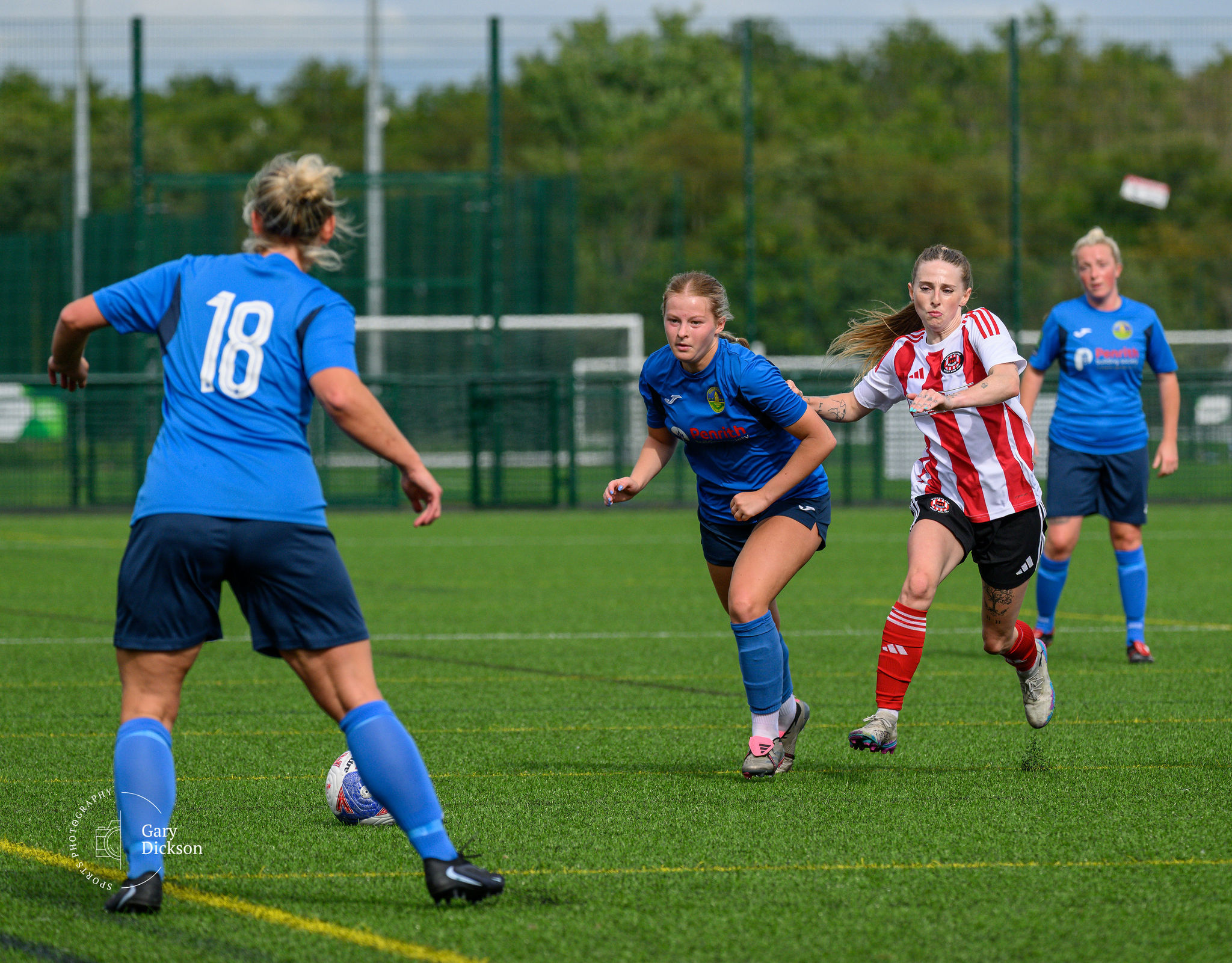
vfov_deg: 4.8
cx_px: 773
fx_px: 11515
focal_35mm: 319
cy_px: 348
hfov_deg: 6.1
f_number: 5
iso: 320
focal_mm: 220
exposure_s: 1/1600
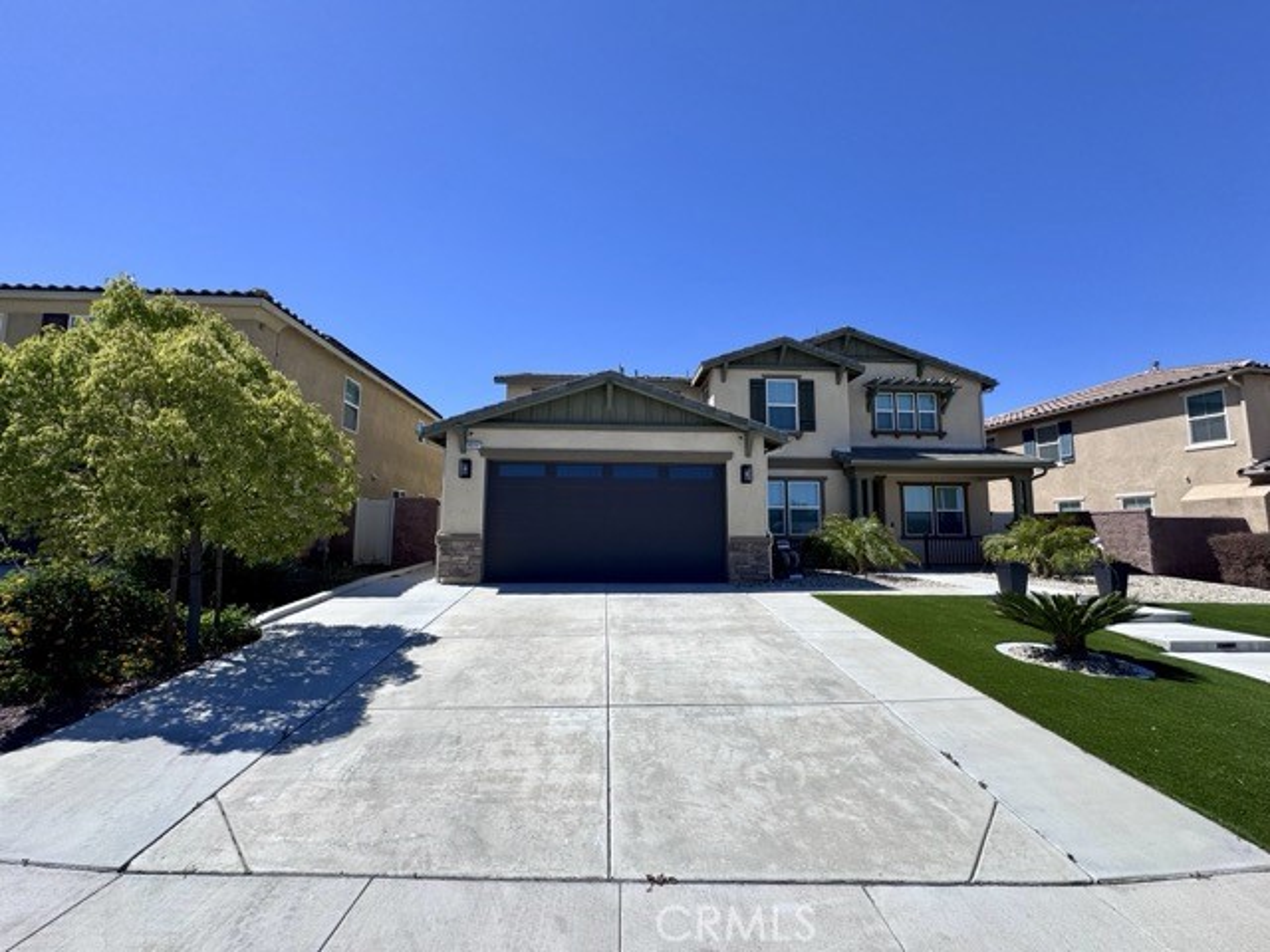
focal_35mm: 14
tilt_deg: +6.4
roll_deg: -0.7
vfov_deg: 85.7
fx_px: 514
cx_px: 635
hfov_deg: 102.1
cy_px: 476
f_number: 2.2
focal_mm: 2.22
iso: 50
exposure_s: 1/2146
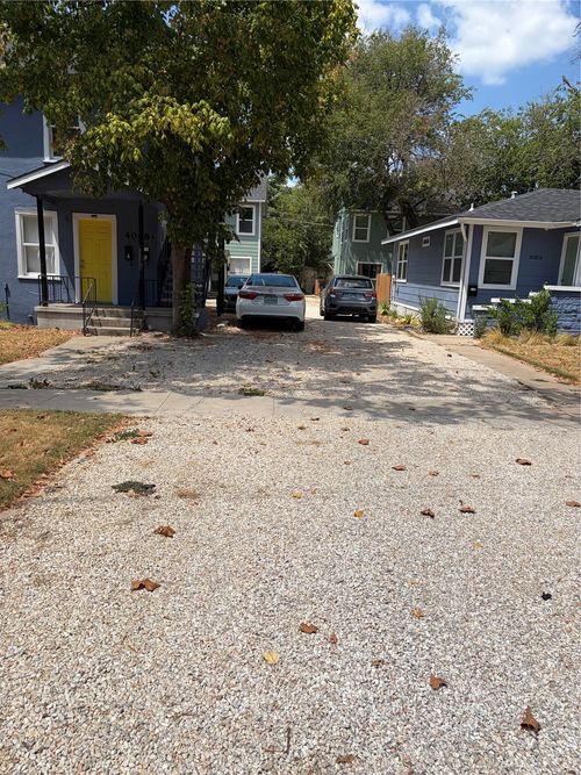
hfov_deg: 53.0
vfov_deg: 67.3
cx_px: 290
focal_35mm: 26
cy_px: 388
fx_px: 582
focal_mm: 5.96
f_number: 1.6
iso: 50
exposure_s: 1/4329
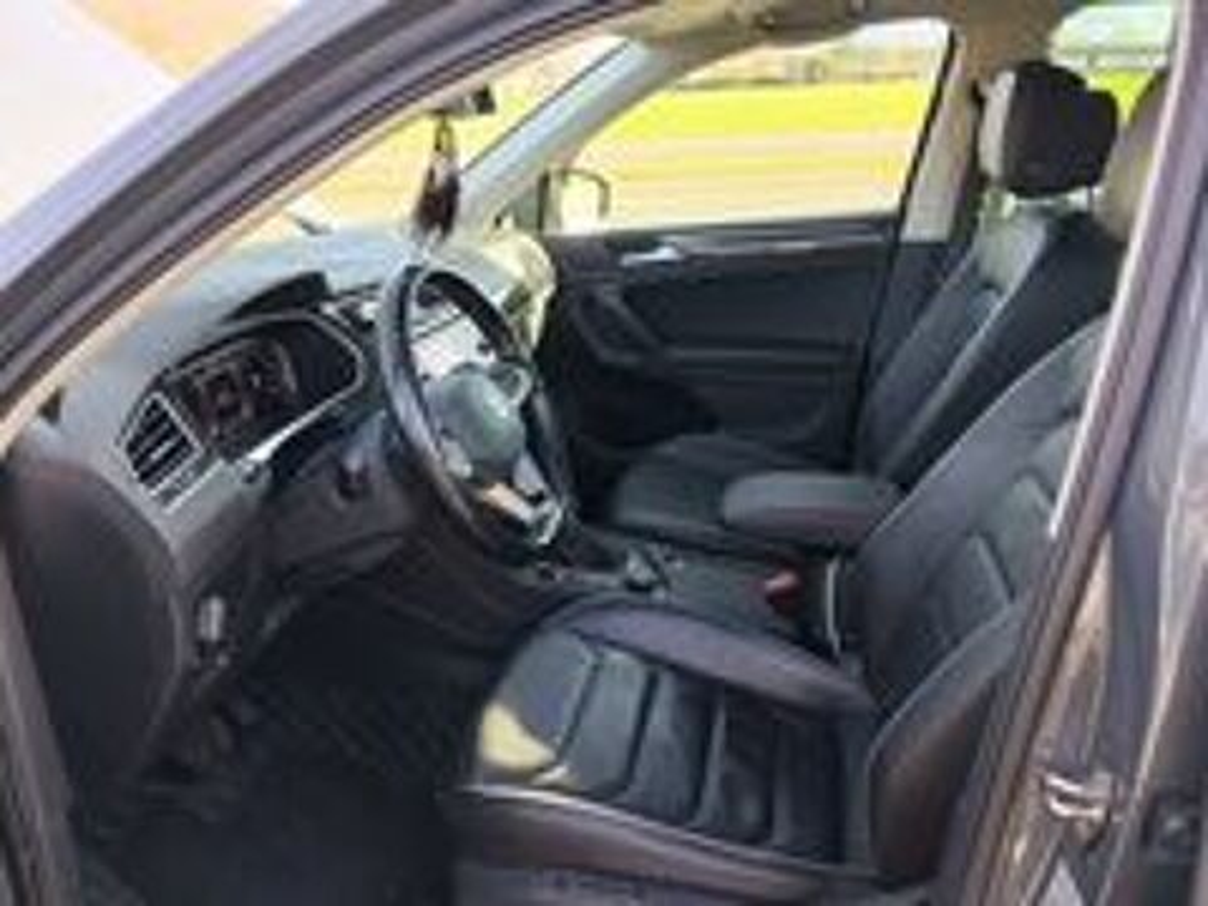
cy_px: 453
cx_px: 604
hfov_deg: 61.7
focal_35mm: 29
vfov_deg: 48.2
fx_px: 1012
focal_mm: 4.22
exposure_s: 1/100
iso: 80
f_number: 1.8
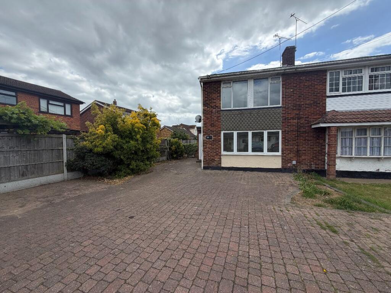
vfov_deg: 85.7
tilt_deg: -0.3
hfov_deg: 102.1
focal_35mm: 14
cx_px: 196
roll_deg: +1.1
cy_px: 146
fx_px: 158
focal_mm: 2.22
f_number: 2.2
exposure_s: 1/770
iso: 25
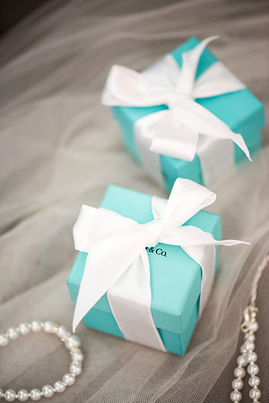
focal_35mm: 105
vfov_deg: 19.5
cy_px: 202
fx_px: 1177
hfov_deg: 13.0
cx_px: 134
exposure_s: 1/100
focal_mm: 105
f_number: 3.2
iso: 720
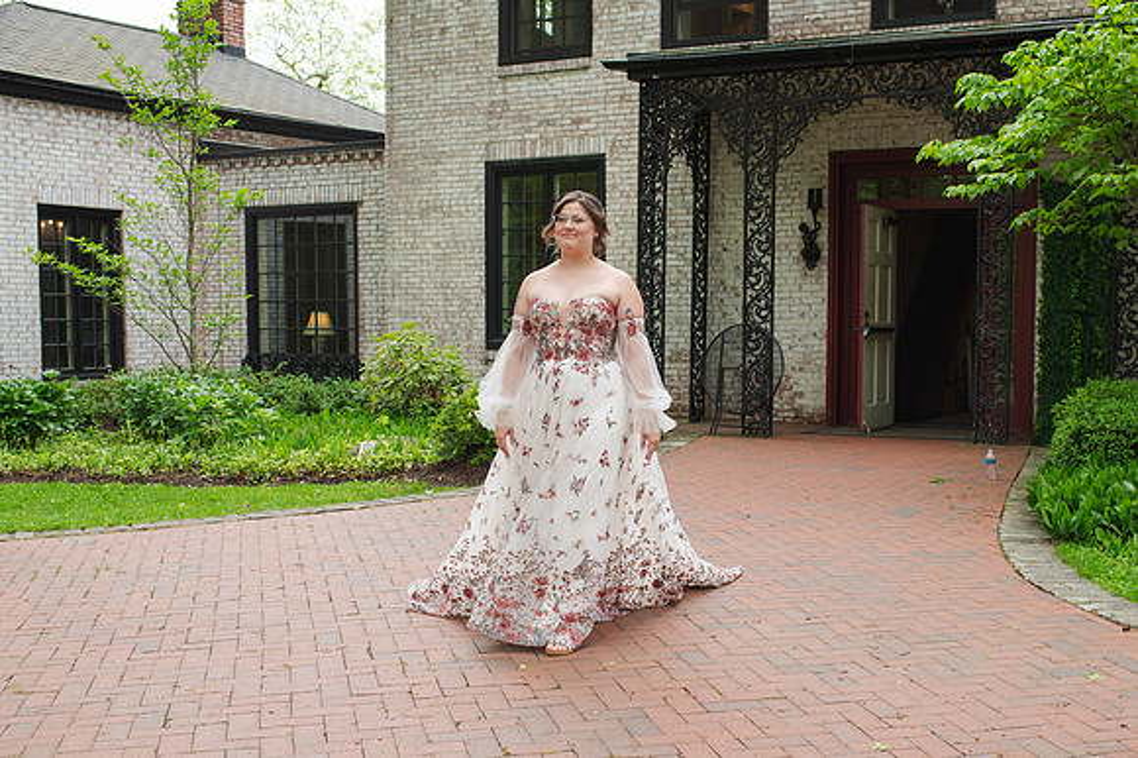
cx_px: 638
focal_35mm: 48
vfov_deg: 28.1
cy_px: 472
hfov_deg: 41.3
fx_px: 1508
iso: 160
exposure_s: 1/320
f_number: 4.5
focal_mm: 35
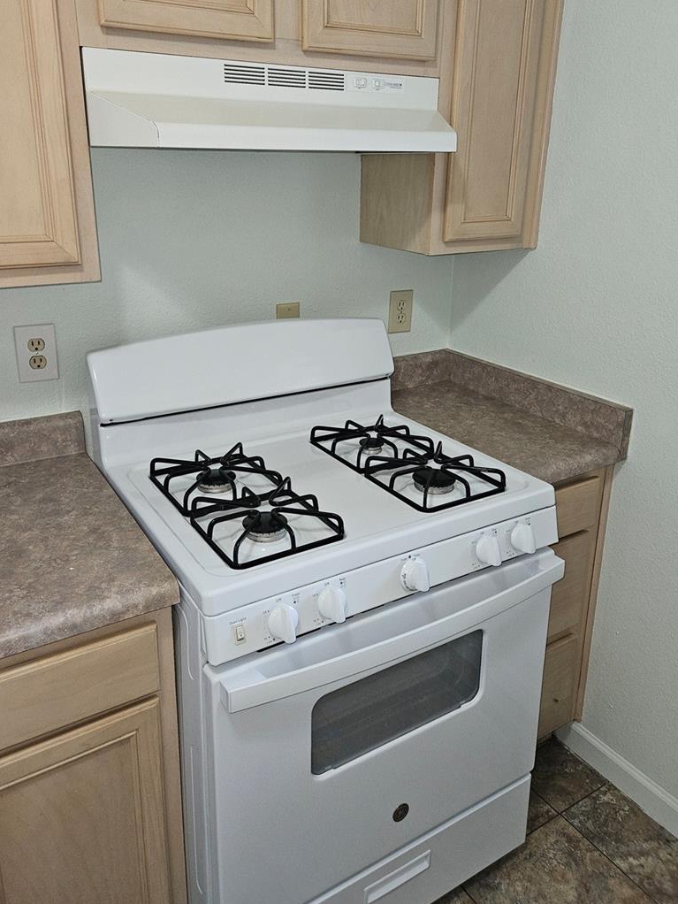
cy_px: 390
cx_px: 328
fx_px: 705
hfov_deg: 51.4
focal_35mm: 27
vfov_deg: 65.0
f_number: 1.8
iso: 100
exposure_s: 1/60
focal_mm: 5.4
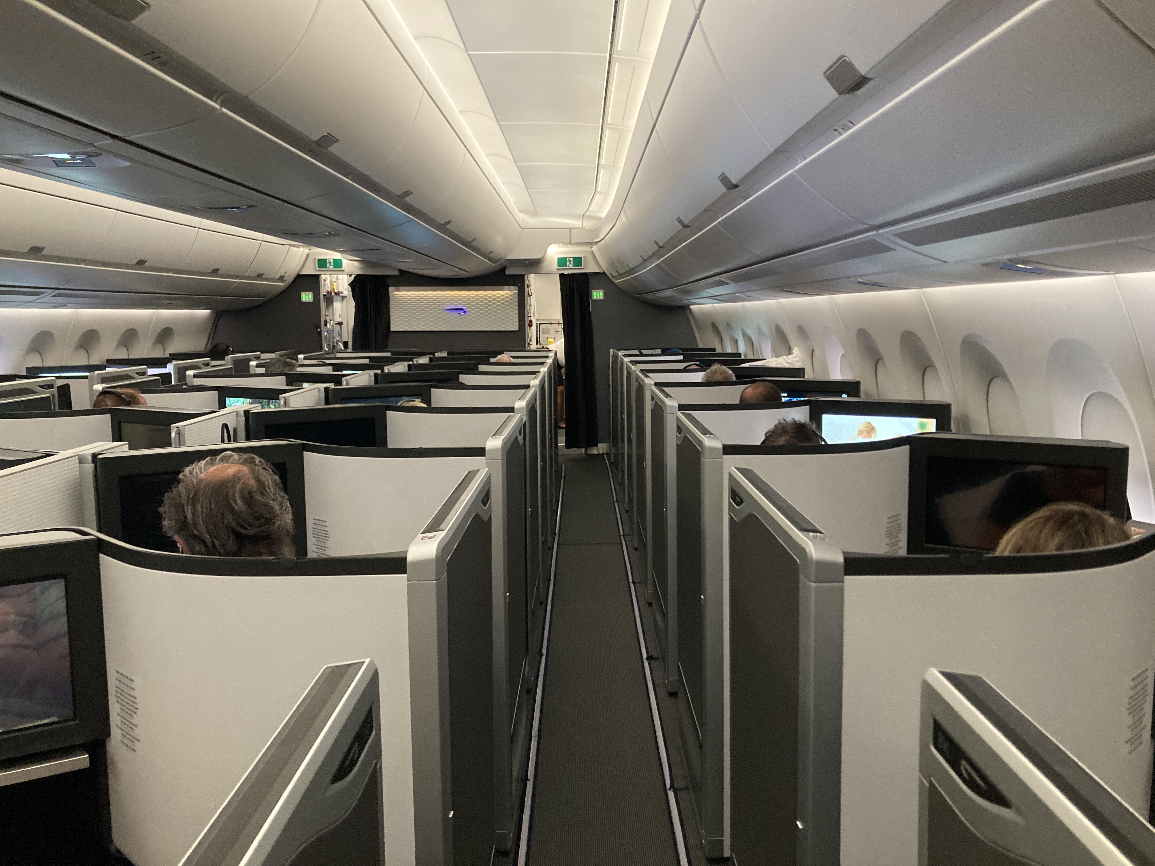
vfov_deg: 49.7
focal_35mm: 28
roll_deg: +1.0
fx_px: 934
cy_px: 433
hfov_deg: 63.4
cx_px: 578
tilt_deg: -3.4
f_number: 1.8
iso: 400
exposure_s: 1/38
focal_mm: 3.99
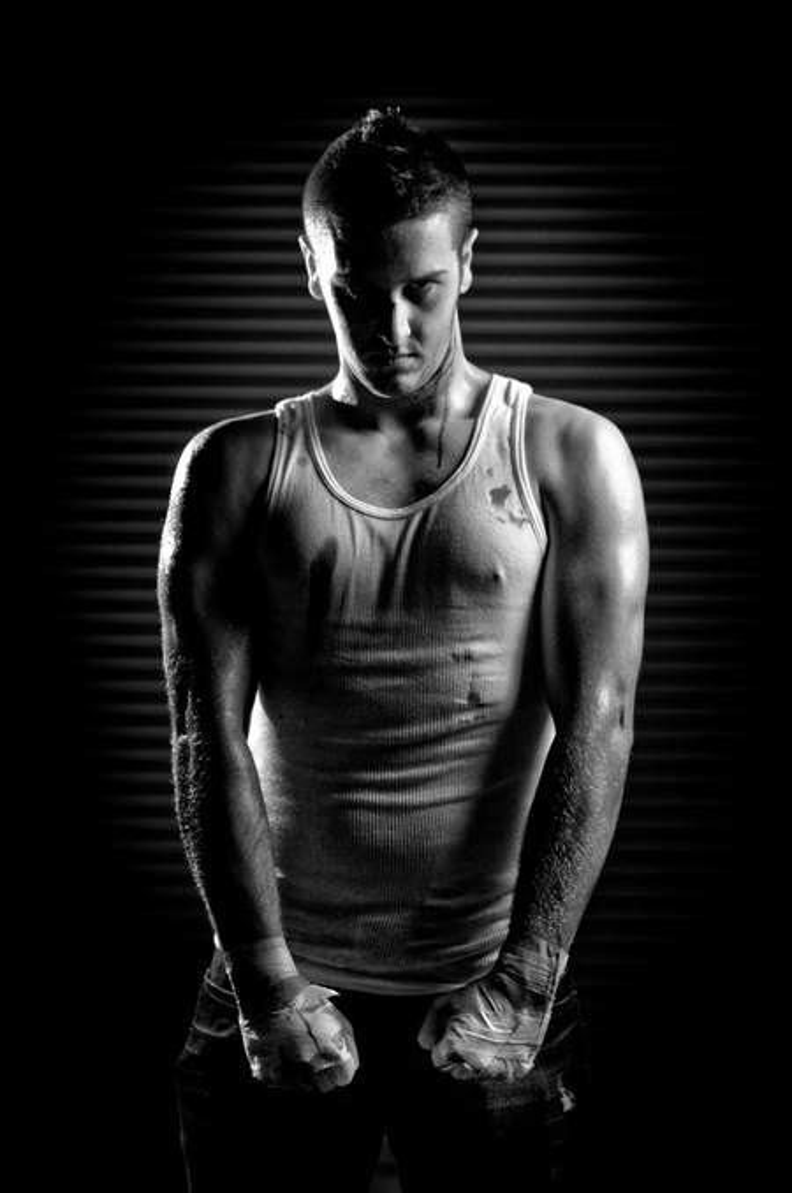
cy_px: 596
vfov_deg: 27.0
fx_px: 2482
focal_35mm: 75
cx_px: 396
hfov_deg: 18.1
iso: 200
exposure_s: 1/750
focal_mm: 50
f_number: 2.8
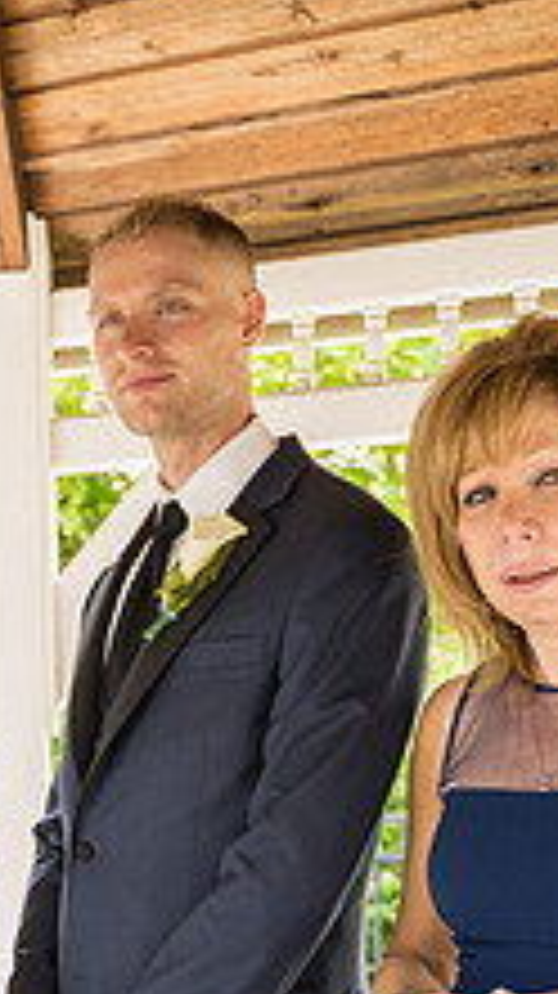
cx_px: -14
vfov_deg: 27.0
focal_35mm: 77
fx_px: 2029
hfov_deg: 15.3
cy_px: 807
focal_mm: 28
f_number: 2.8
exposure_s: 1/125
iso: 100
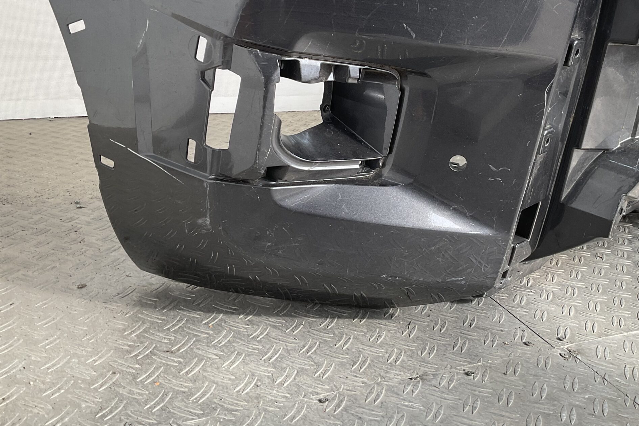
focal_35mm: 41
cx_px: 357
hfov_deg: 47.3
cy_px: 114
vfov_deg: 32.1
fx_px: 728
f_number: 1.8
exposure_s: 1/167
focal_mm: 3
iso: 16
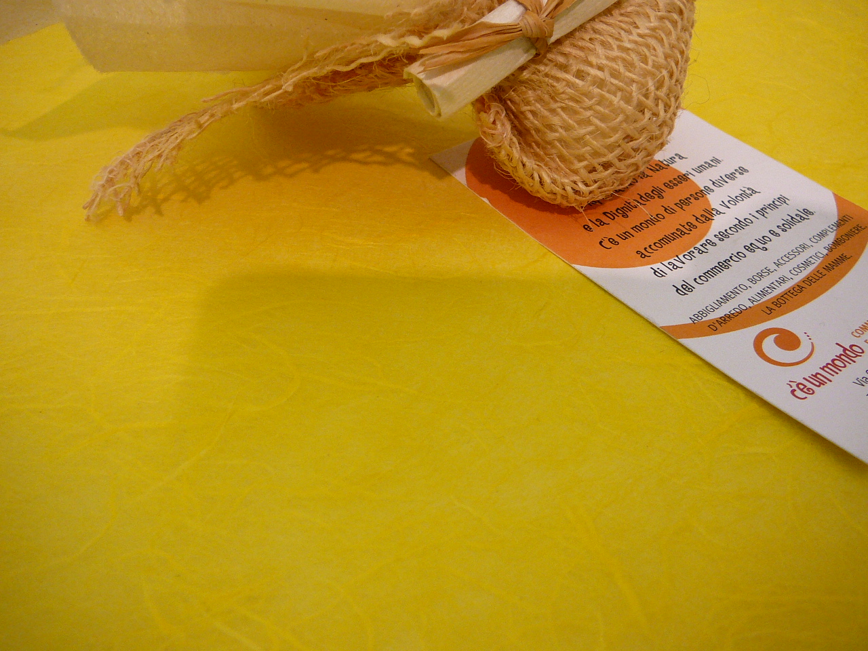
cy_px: 326
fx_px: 878
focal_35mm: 35
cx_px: 434
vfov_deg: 40.7
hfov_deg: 52.6
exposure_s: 1/30
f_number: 2.8
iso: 200
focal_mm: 5.2
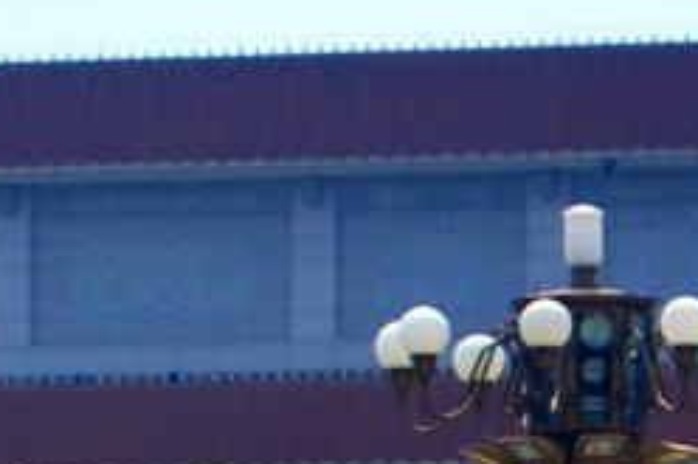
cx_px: 267
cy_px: 915
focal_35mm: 466
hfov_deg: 4.4
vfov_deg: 2.9
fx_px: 9025
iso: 100
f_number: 5.6
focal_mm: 55
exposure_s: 1/640
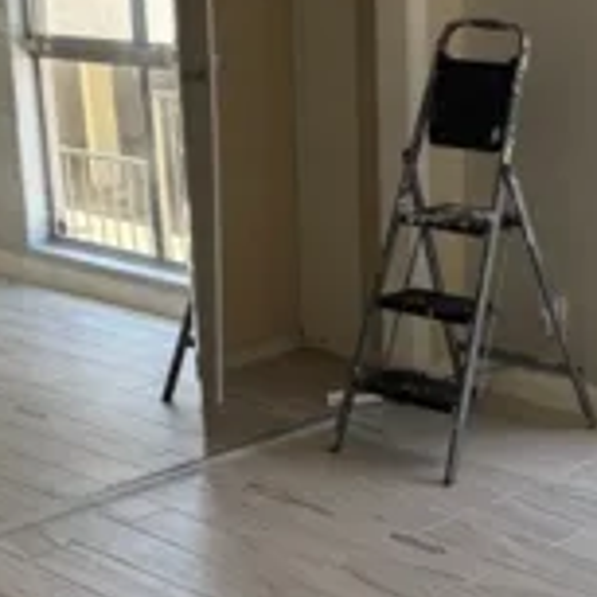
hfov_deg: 20.6
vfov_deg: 20.6
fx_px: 1639
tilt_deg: -15.9
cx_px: 375
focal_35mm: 84
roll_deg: +1.8
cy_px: 351
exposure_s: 1/177
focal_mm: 5.96
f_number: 1.6
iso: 50
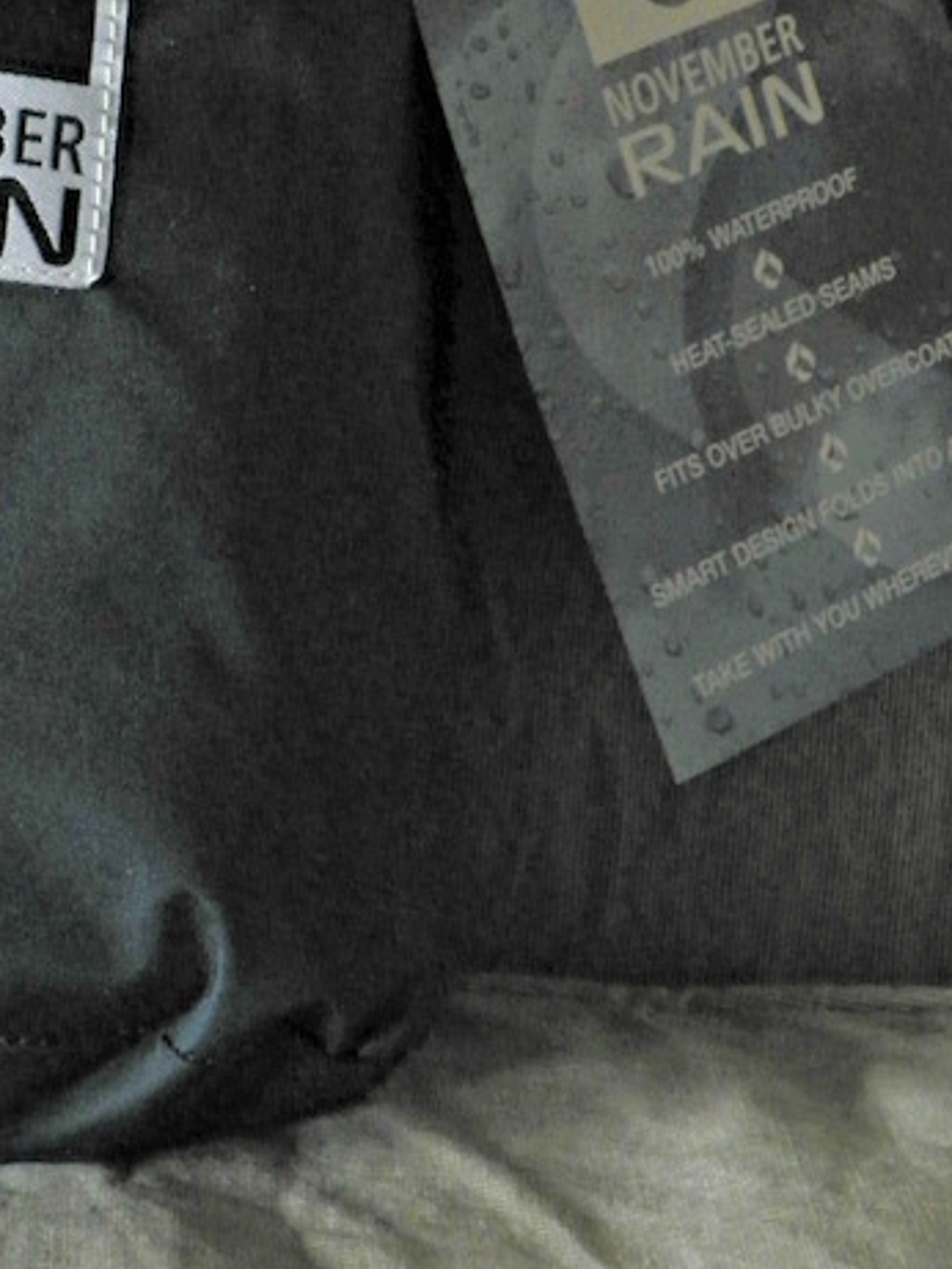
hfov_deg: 13.5
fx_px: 3995
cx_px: 179
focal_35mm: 109
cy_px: 326
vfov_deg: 17.9
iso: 200
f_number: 3.5
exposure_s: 1/40
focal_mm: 10.3
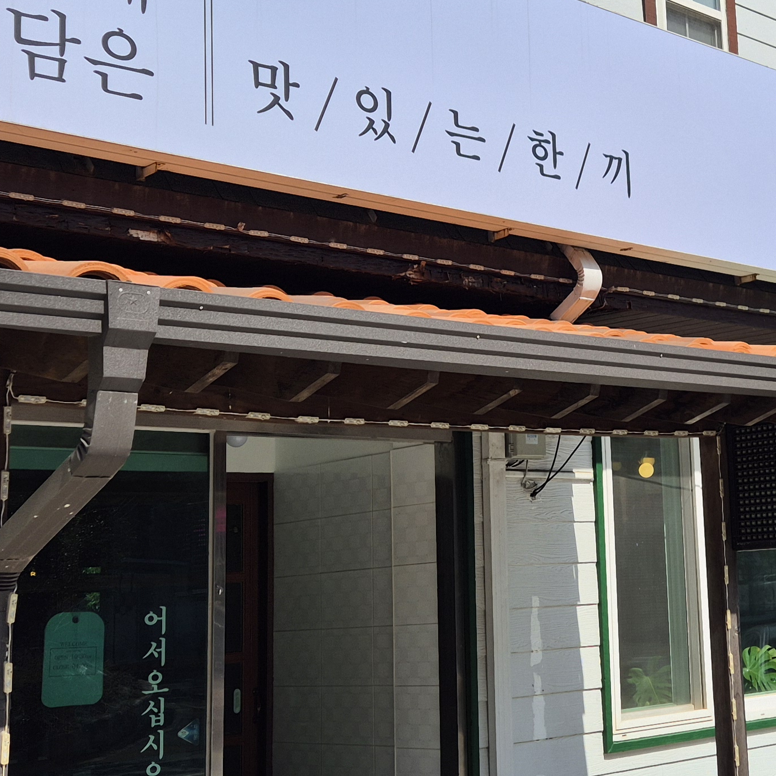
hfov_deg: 28.0
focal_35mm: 59
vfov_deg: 29.0
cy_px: 288
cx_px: 695
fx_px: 1496
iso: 25
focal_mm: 5.4
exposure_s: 1/3184
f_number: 1.8
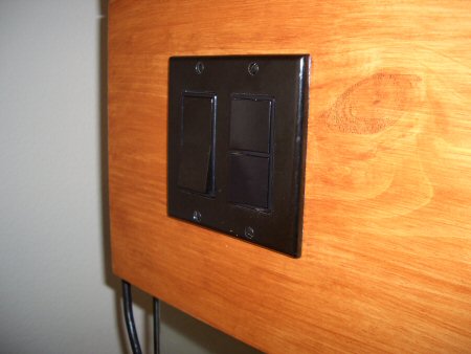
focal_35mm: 35
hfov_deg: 52.6
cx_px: 236
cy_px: 177
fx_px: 476
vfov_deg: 40.7
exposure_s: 1/60
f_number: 2.6
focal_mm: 5.8
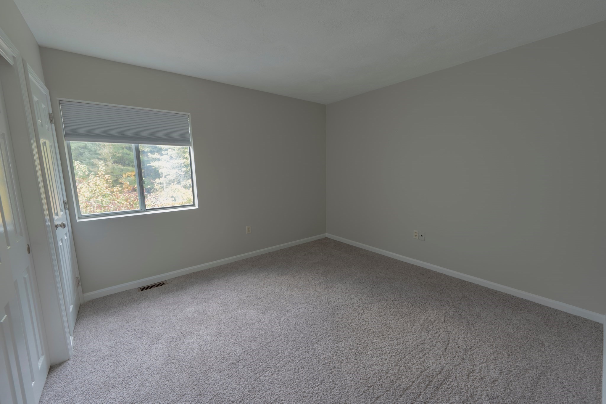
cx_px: 303
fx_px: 236
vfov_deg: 81.2
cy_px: 202
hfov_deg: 104.3
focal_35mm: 14
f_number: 11
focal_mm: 14
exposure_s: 1/40
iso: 100
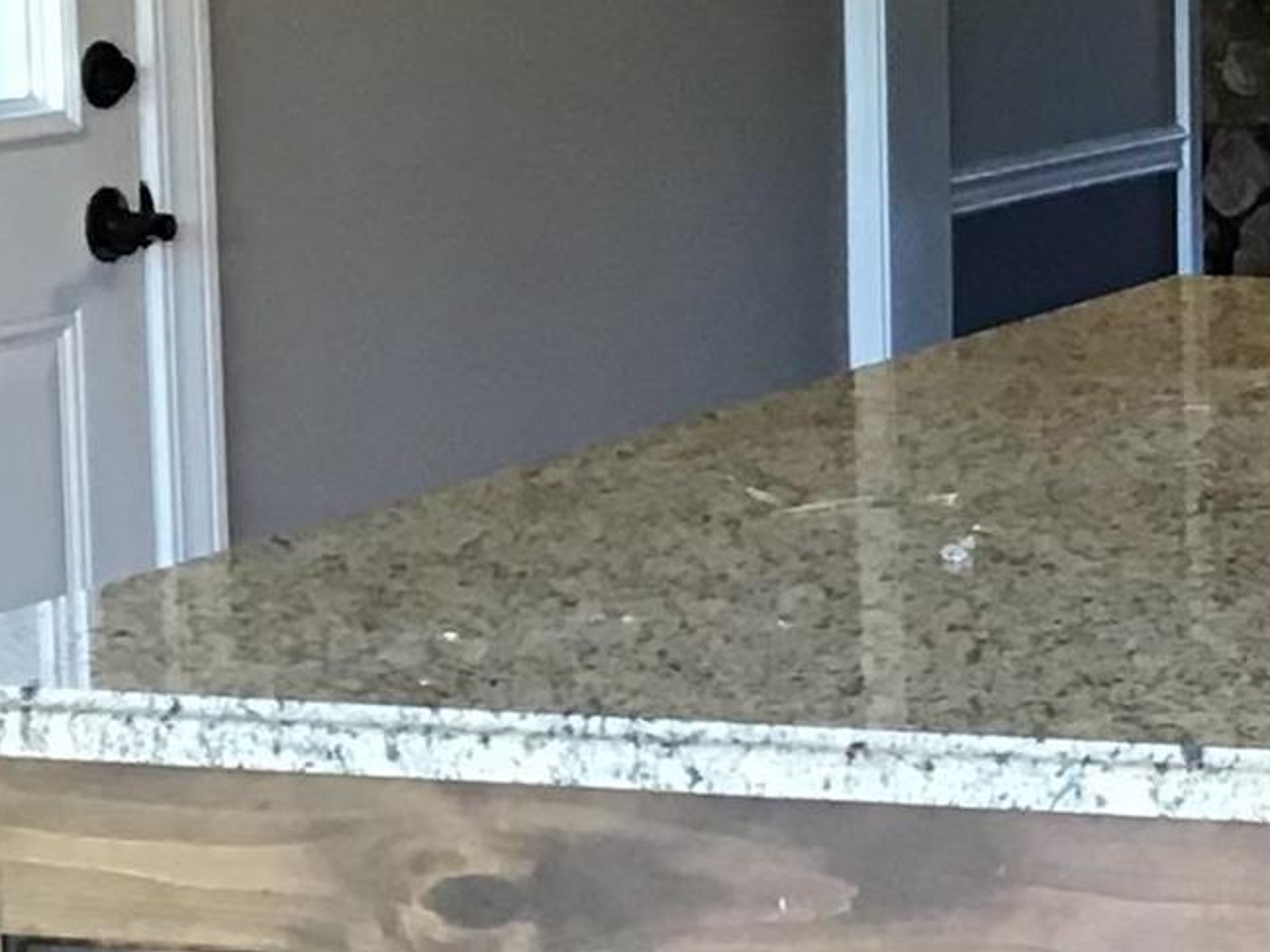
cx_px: 2391
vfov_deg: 10.1
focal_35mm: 147
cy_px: 486
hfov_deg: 12.2
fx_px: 5393
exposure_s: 1/30
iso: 50
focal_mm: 3.3
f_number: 2.4
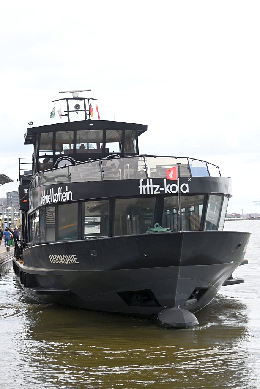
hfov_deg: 23.4
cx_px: 130
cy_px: 194
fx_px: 627
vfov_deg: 34.5
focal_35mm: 58
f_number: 4.5
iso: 100
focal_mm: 58
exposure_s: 1/320
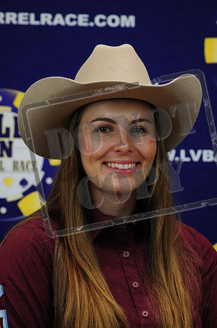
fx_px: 1224
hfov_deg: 10.1
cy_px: 164
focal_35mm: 135
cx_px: 108
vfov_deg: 15.2
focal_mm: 90
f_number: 4
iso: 640
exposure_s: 1/125
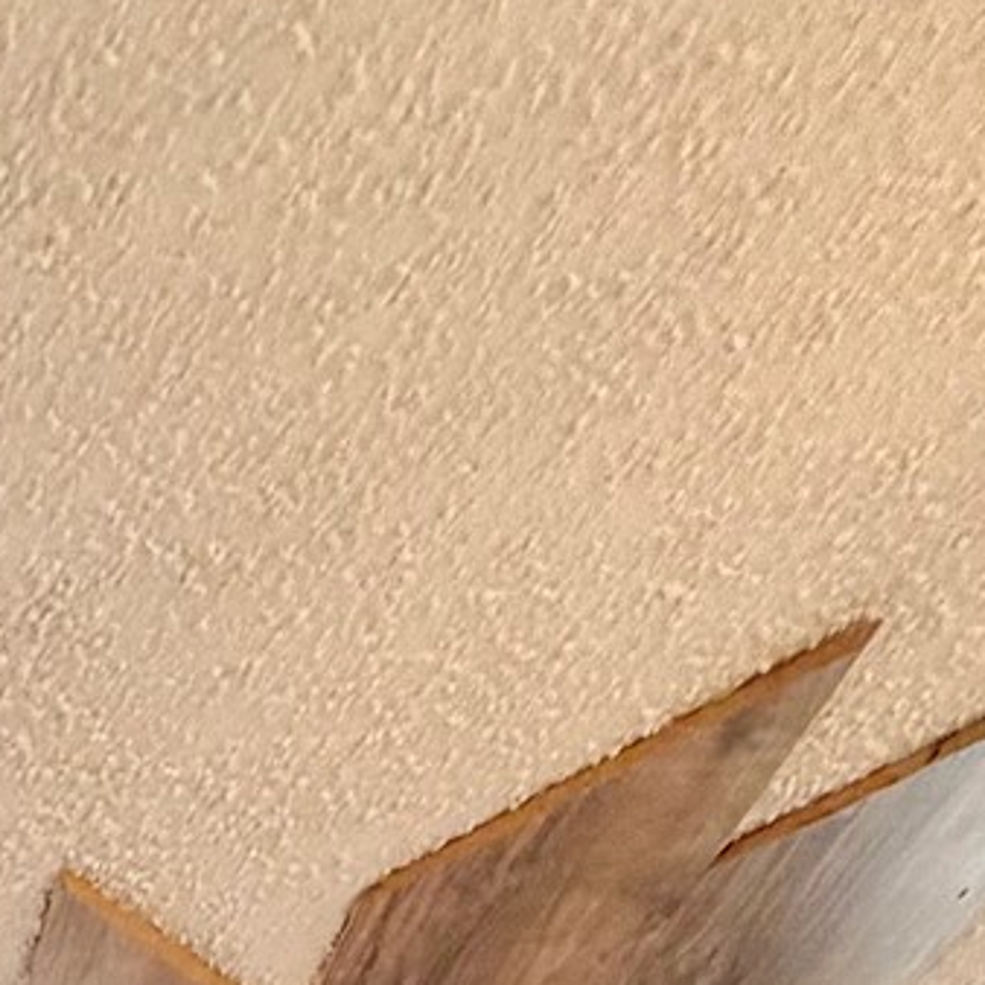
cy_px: 2585
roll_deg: -1.7
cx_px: -647
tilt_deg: -3.1
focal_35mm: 75
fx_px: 2414
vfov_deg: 13.4
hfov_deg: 19.1
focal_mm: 2.22
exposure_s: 1/120
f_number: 2.2
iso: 250
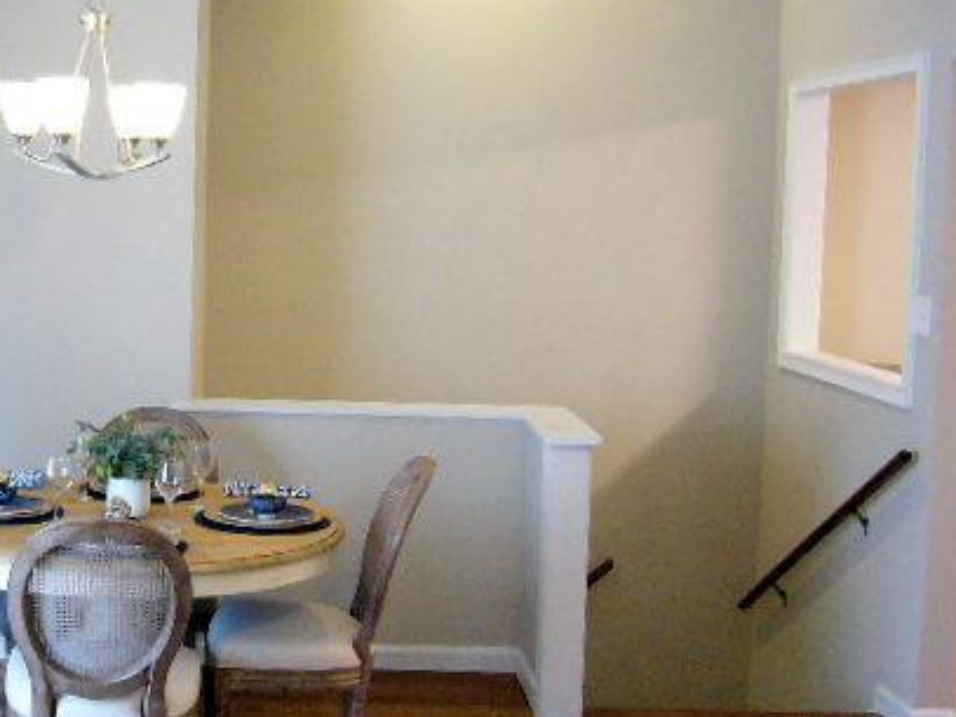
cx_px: 223
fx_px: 1519
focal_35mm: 55
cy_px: 296
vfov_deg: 26.5
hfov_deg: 34.1
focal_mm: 5.8
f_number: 2.8
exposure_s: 1/40
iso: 400
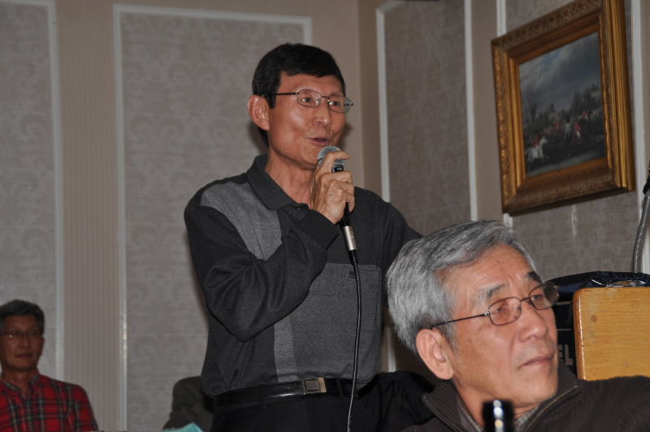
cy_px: 216
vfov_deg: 17.5
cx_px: 325
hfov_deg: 26.0
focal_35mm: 78
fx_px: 1407
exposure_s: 1/60
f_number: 5
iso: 200
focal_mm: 52
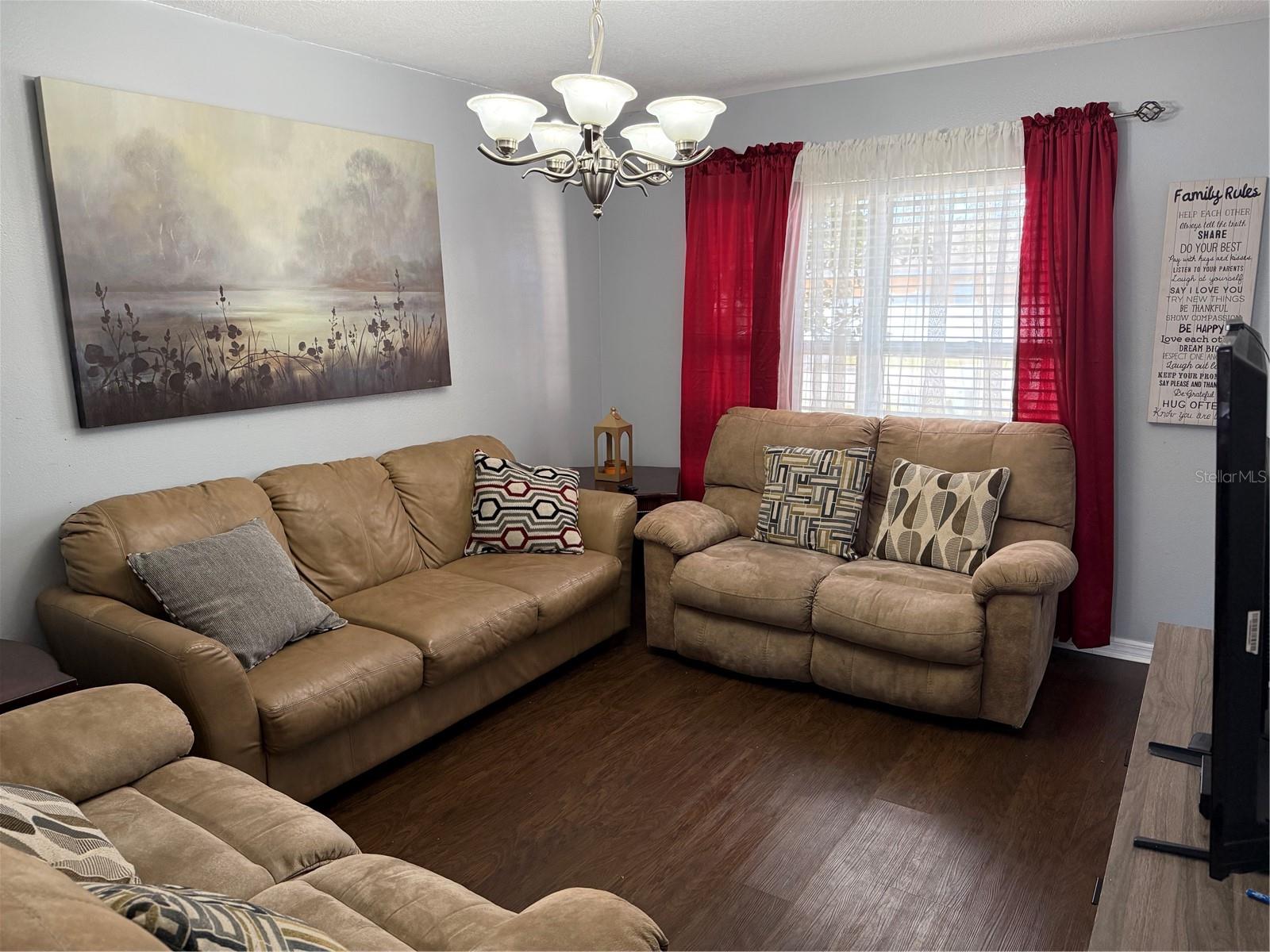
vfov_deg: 56.8
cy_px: 476
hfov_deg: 71.6
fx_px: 881
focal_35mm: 24
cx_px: 635
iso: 400
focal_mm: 6.76
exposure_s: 1/120
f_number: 1.78
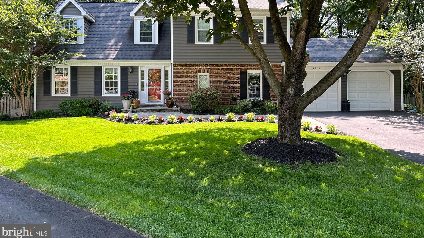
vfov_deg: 39.7
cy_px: 79
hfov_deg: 66.1
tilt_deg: +0.7
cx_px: 215
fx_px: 326
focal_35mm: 29
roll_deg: +0.4
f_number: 1.5
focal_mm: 5.7
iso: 50
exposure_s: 1/340
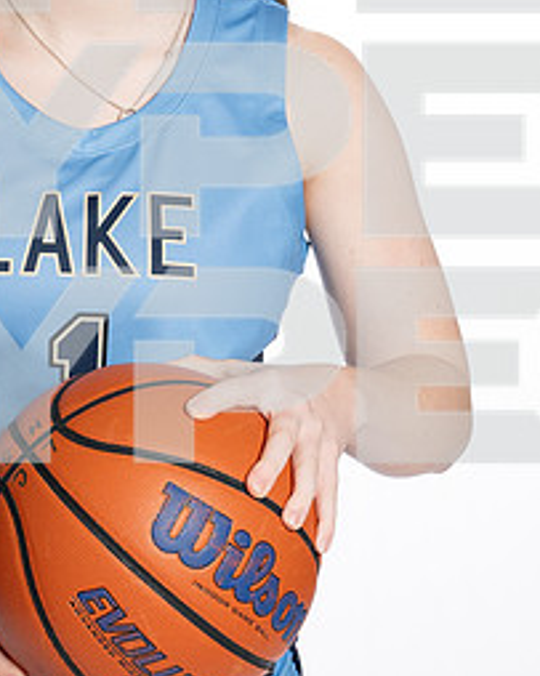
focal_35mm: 162
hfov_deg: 9.5
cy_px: 141
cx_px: 19
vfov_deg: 11.9
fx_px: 3238
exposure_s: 1/250
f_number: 8
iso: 800
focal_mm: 65
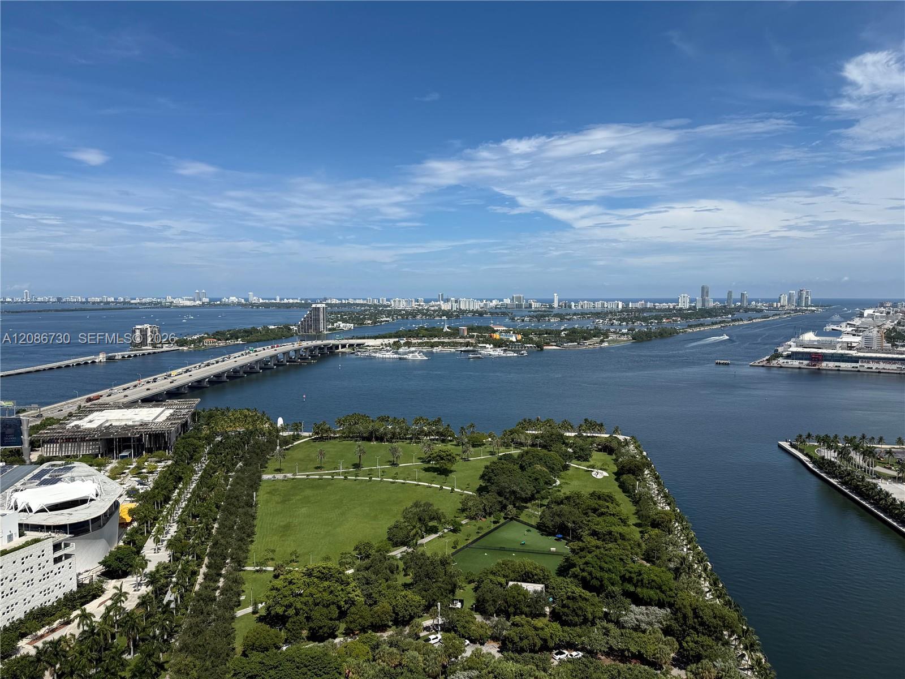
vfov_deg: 56.8
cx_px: 452
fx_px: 627
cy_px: 340
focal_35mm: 24
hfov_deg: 71.6
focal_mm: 6.76
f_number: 1.78
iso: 80
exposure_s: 1/6711
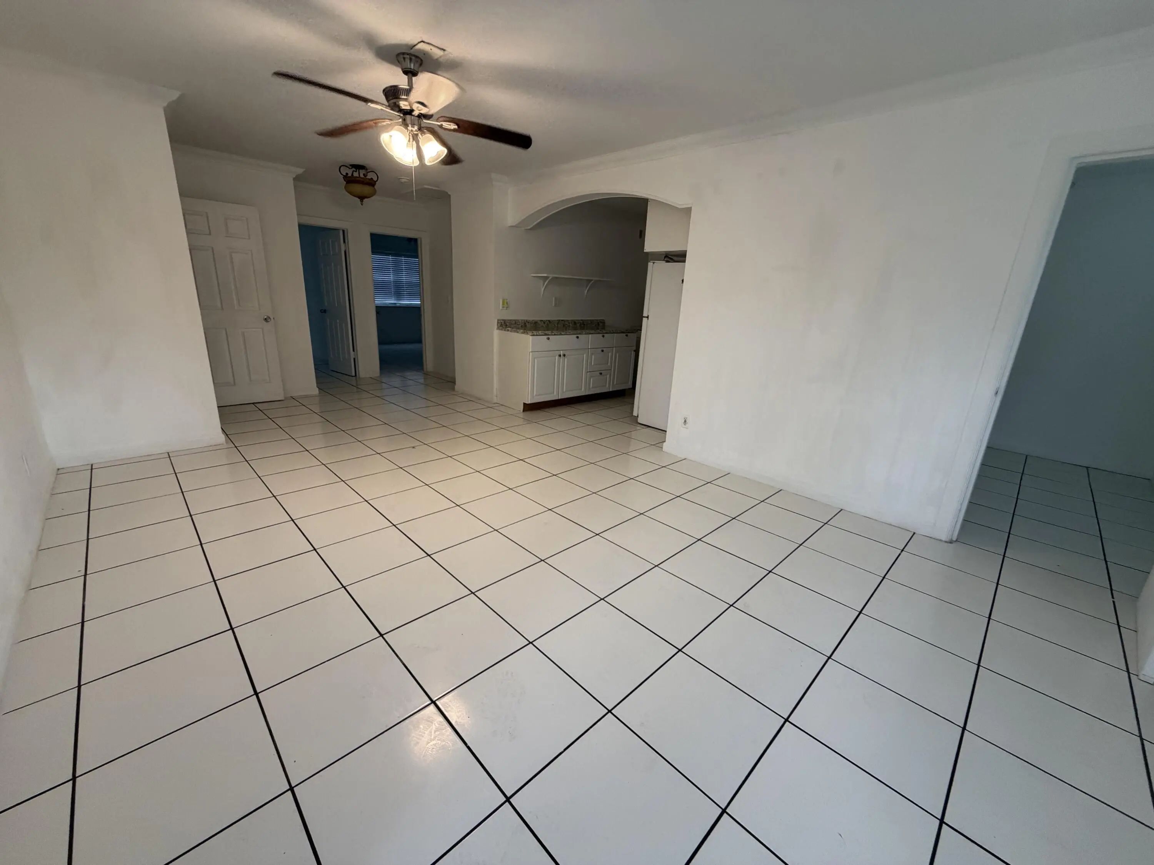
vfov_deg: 85.7
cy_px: 432
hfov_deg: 102.1
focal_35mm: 14
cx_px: 577
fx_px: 467
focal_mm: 2.22
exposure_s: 1/120
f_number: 2.2
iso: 320
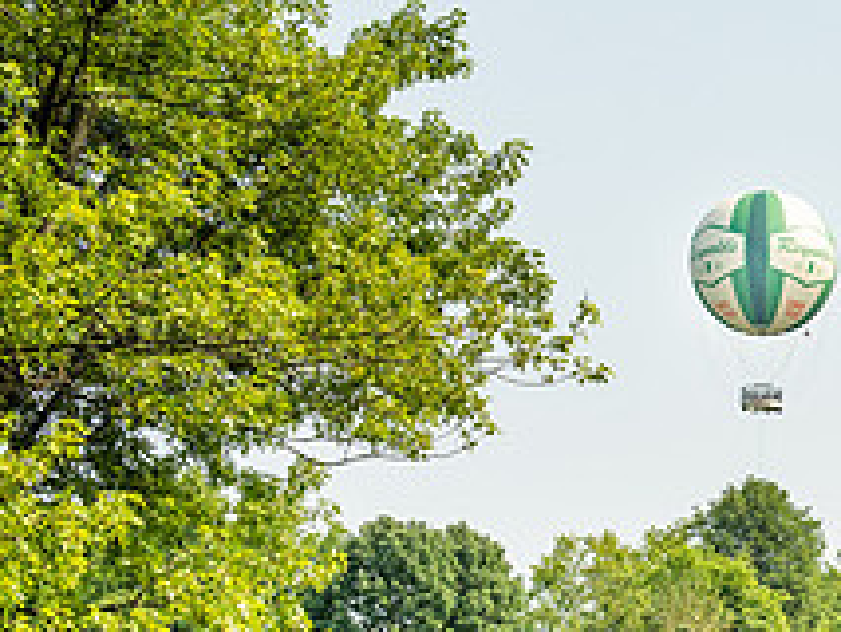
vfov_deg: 12.6
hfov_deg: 16.1
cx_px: 1015
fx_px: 2844
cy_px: 492
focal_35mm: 117
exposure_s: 1/1600
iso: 320
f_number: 5.6
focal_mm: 44
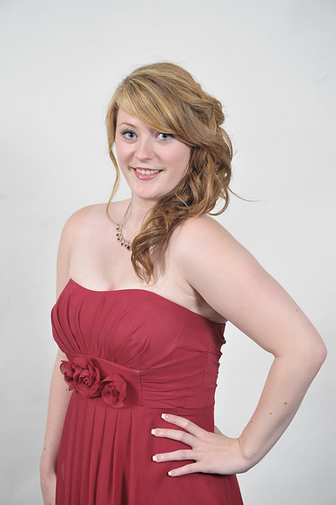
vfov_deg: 28.1
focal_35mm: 72
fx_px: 1009
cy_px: 252
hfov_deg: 18.9
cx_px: 168
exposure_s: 1/160
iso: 1000
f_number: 7.1
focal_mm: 72
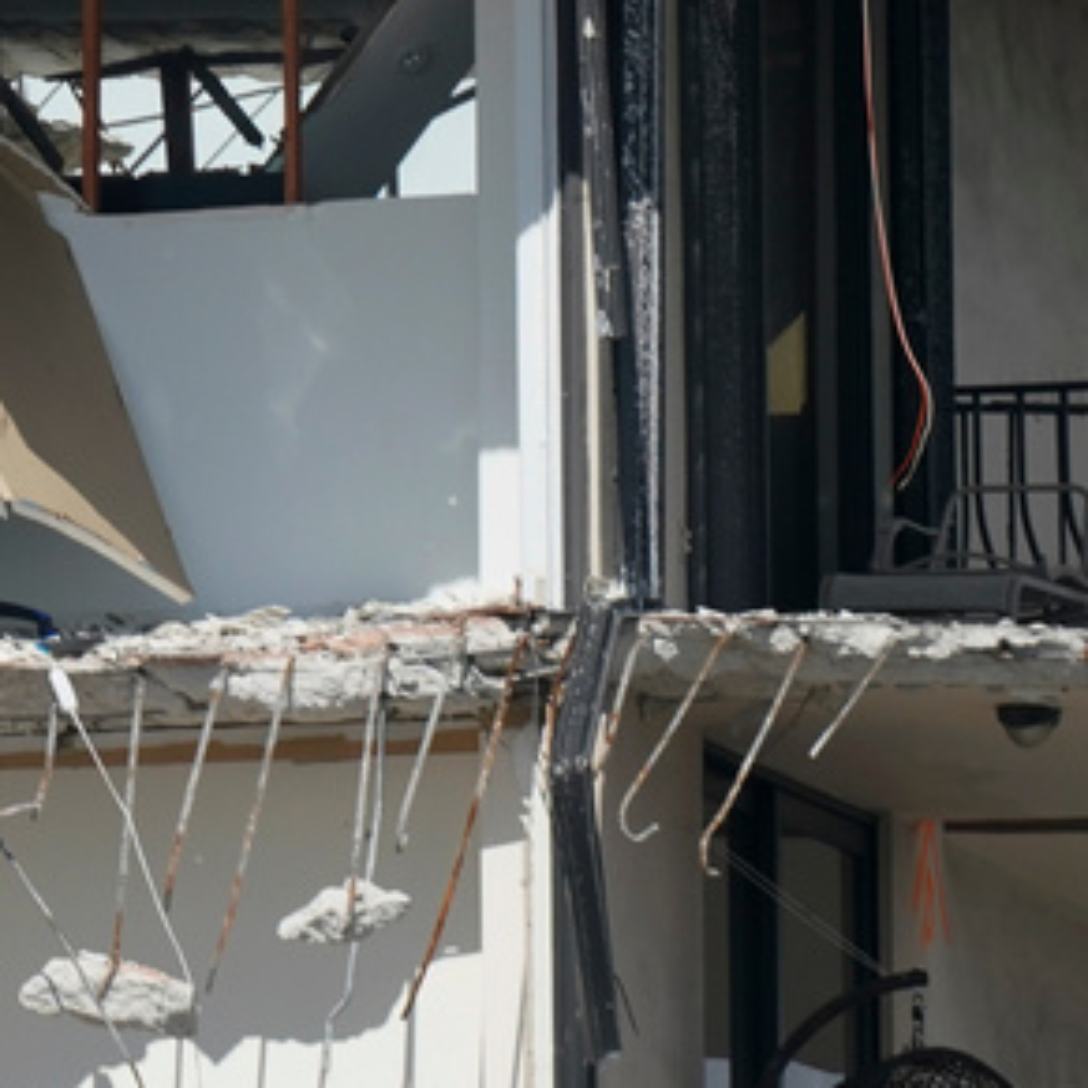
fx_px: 127375
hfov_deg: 0.5
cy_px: 467
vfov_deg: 0.5
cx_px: 150
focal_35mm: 3582
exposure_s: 1/3200
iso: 1000
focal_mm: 1200
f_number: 8
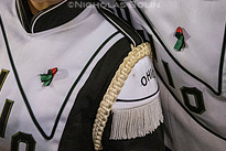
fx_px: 427
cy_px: -45
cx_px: 114
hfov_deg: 29.6
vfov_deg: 18.6
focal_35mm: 68
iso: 3200
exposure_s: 1/500
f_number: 4
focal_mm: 24
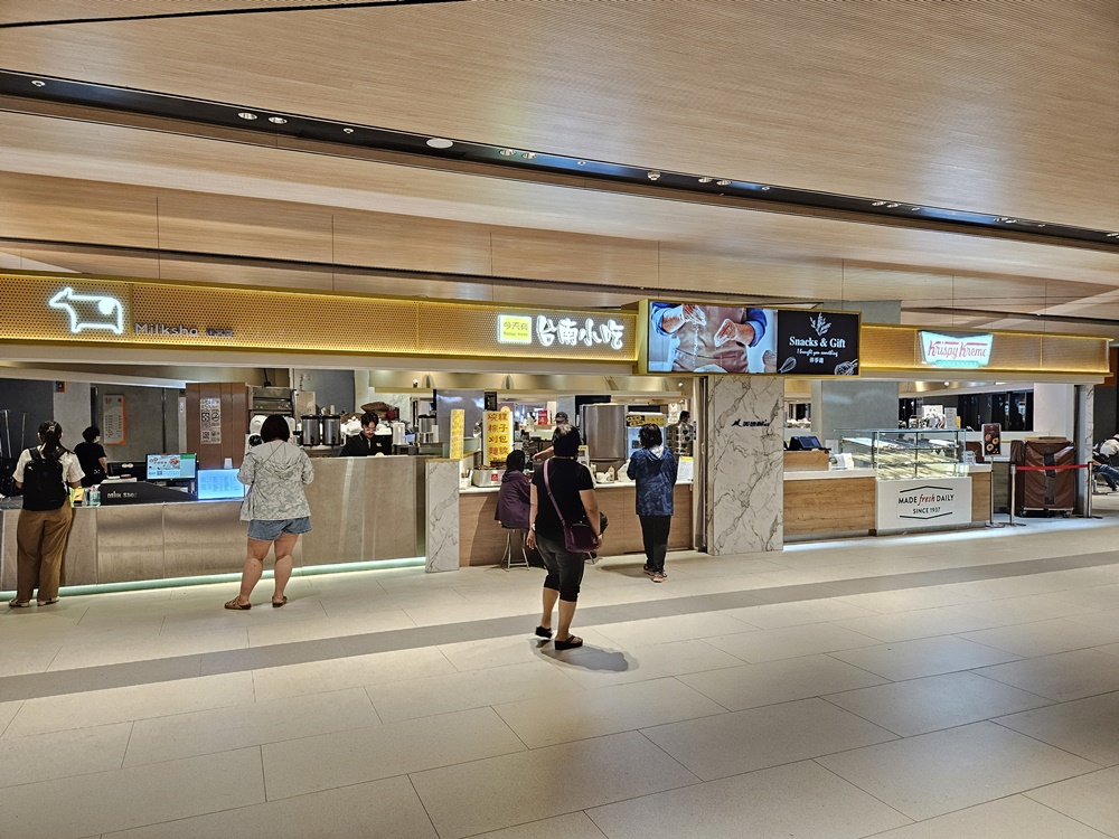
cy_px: 420
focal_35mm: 23
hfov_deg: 73.9
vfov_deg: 58.9
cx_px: 560
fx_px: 744
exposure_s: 1/120
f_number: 1.8
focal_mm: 5.4
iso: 400
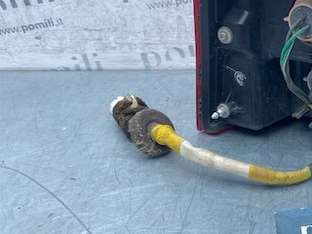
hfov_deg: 33.7
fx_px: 469
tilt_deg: -27.0
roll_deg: -1.9
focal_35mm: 52
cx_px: 311
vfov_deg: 28.0
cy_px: 98
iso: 32
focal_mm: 4.25
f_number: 1.8
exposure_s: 1/369
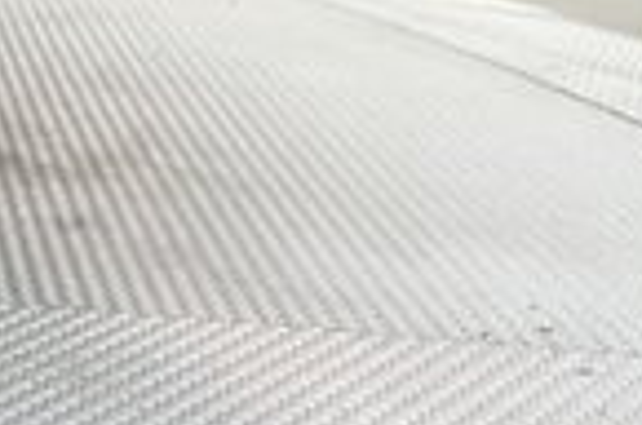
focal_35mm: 106
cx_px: -713
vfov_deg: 12.2
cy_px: -235
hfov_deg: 15.0
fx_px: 1886
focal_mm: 24
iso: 1250
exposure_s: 1/60
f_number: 3.2
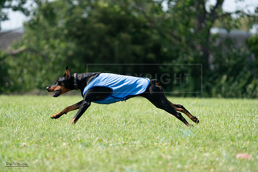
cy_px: 86
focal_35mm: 353
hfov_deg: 5.8
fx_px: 2530
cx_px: 129
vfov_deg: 3.9
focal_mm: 353
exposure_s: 1/4000
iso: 1600
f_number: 6.3
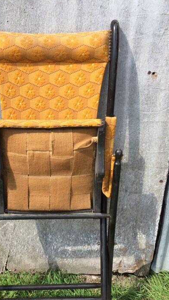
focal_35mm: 36
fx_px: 287
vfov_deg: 55.1
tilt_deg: -25.6
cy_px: 168
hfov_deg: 32.4
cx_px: 47
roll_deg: -0.8
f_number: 2.2
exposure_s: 1/720
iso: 32
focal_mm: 4.15
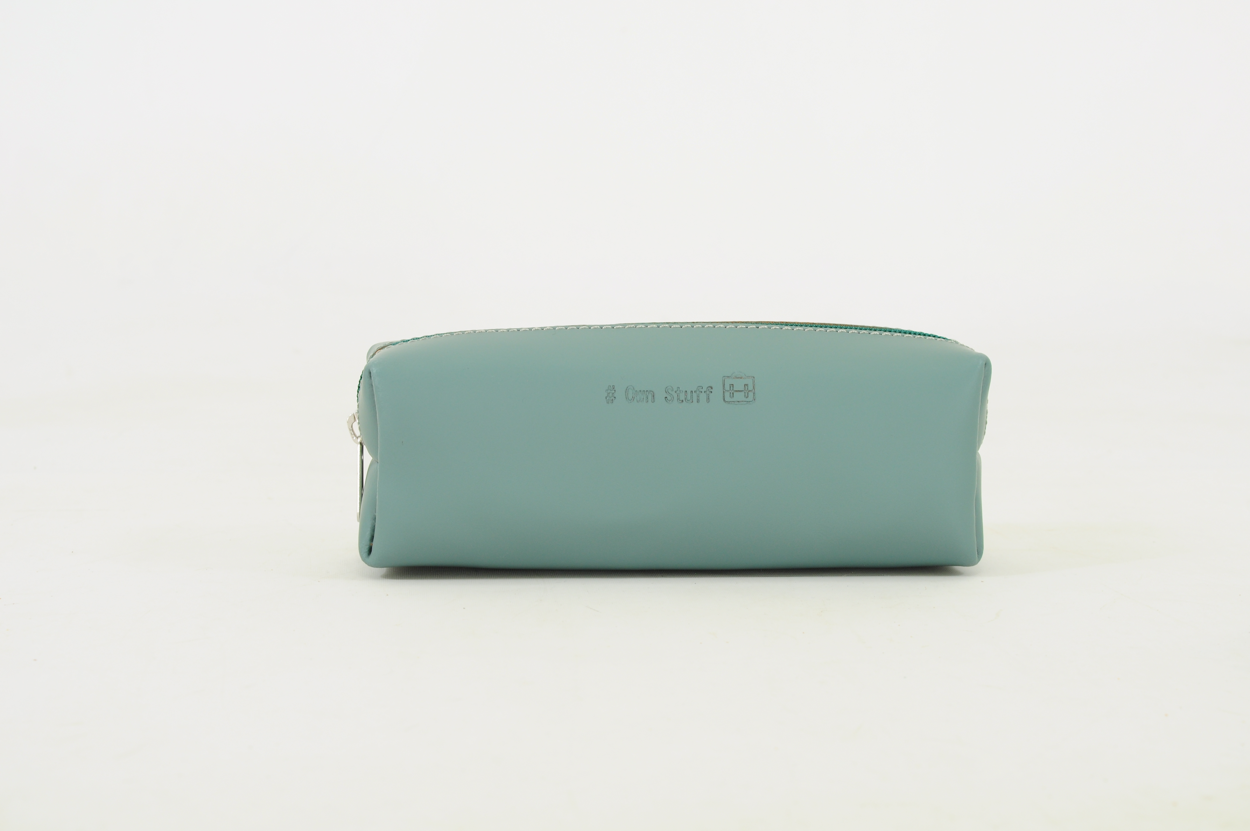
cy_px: 416
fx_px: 2393
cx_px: 625
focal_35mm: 69
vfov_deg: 19.7
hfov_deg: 29.3
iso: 200
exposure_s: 1/25
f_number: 9
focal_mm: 46
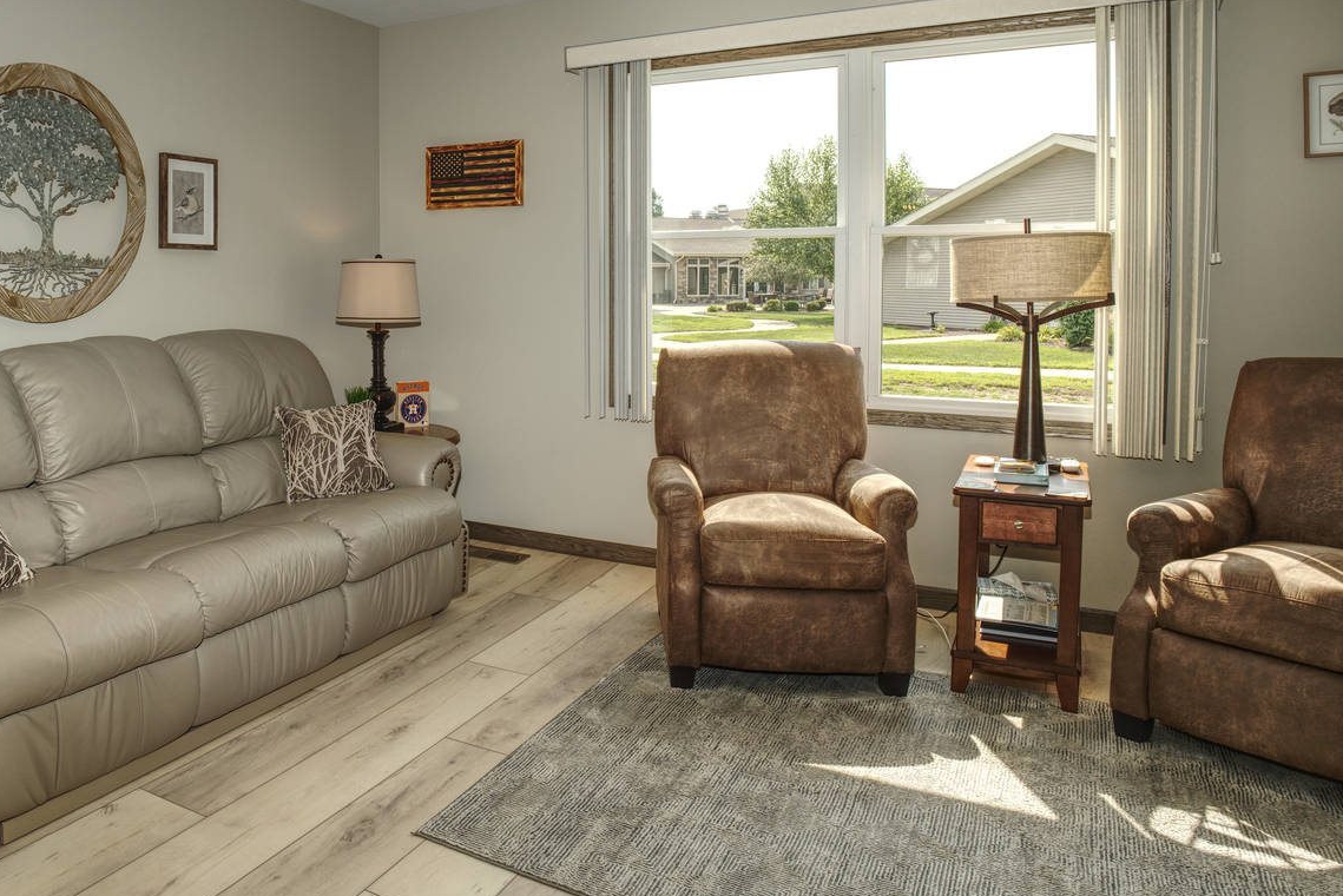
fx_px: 1007
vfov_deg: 47.3
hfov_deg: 65.1
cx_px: 420
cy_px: 314
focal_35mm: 27
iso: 100
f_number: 9
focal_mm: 19
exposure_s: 1/60
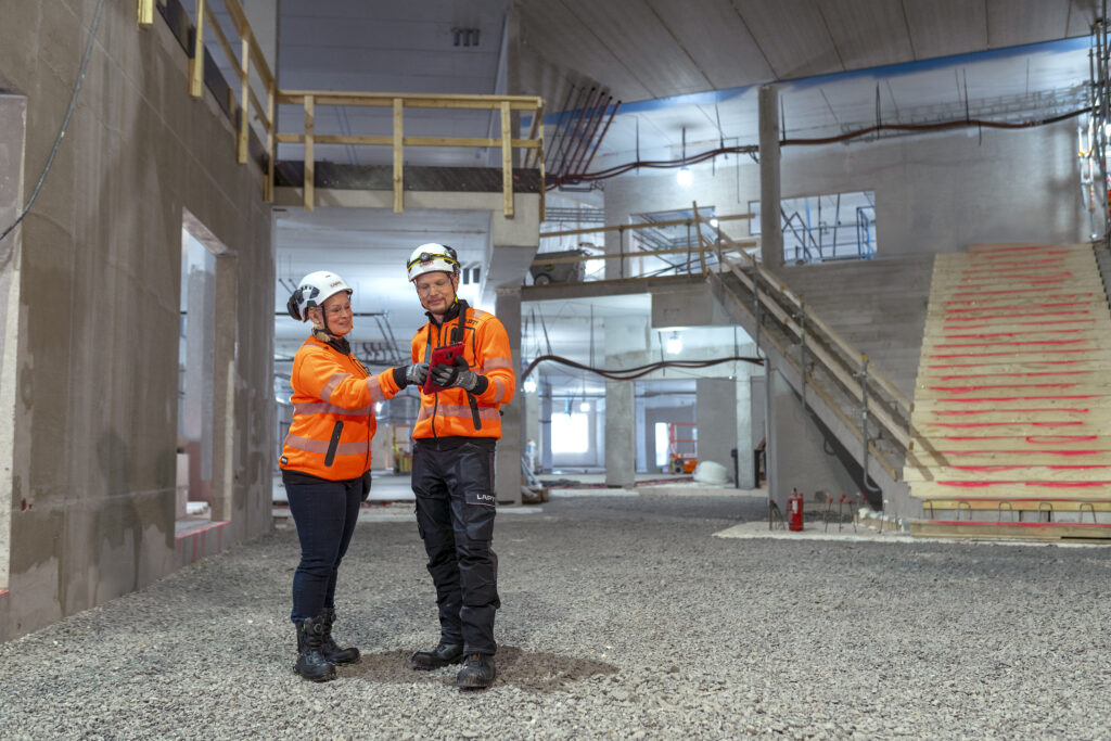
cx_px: 556
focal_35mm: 35
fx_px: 1080
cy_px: 370
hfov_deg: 54.4
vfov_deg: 37.9
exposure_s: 1/13
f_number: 2.2
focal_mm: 35
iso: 320
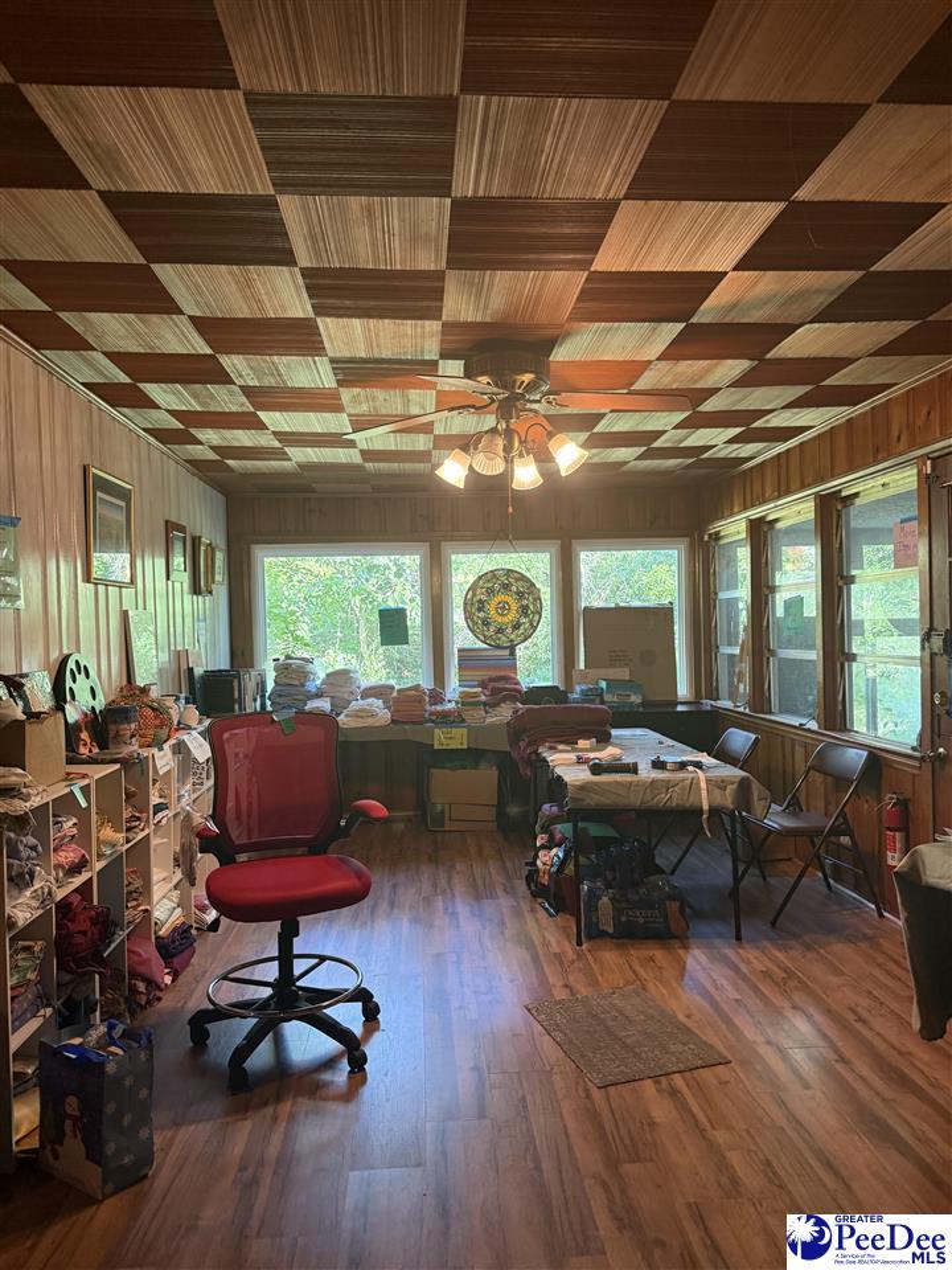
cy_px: 635
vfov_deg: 71.6
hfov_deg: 56.8
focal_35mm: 24
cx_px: 476
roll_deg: +3.3
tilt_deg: +1.0
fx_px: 880
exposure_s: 1/60
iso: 320
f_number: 1.78
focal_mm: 6.76
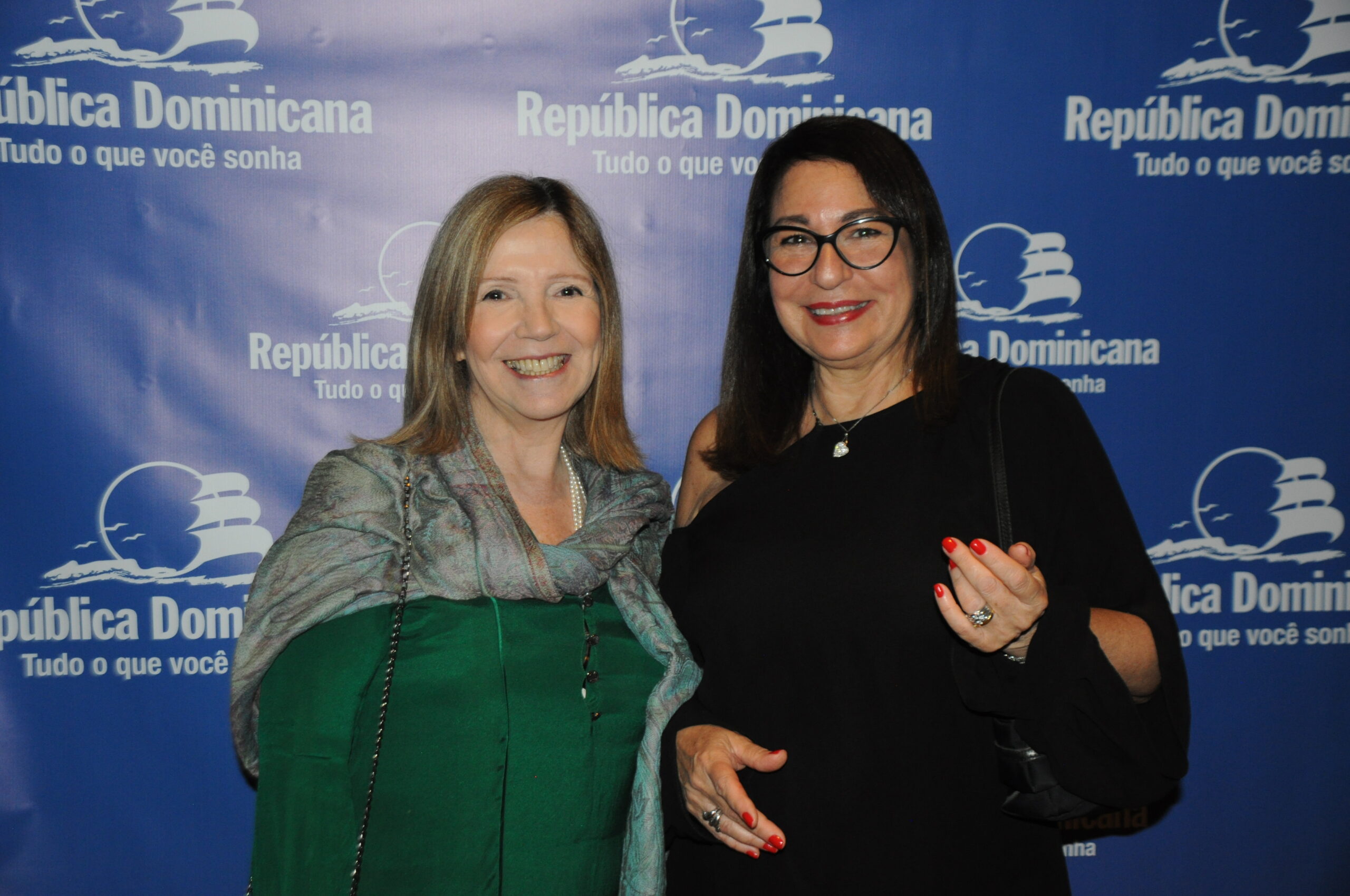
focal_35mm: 42
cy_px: 448
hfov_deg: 46.5
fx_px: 1573
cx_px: 675
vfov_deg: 31.8
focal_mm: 28
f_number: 4
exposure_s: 1/60
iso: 800
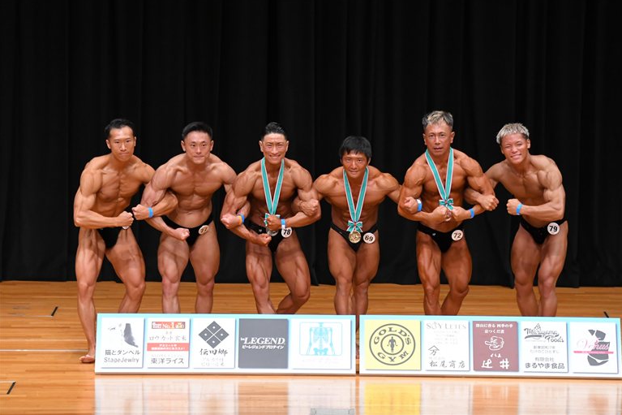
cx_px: 313
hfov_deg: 10.1
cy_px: 206
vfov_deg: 6.7
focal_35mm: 204
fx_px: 3524
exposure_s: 1/400
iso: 3200
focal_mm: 135
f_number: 5.6
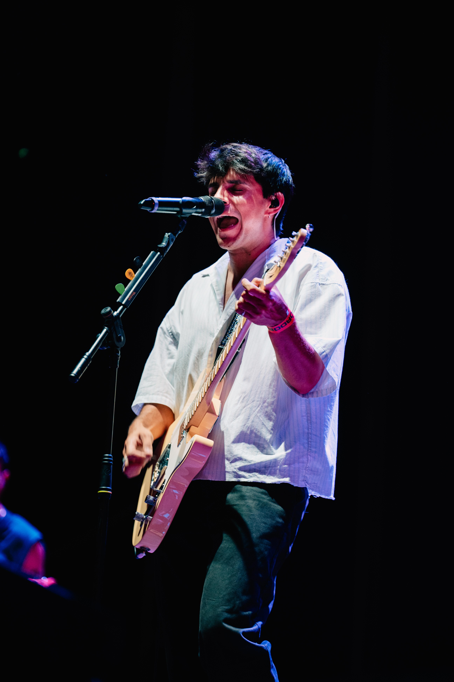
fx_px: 2572
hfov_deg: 10.1
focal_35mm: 136
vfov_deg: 15.1
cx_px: 227
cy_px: 341
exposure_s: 1/200
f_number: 2.8
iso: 1250
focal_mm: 136
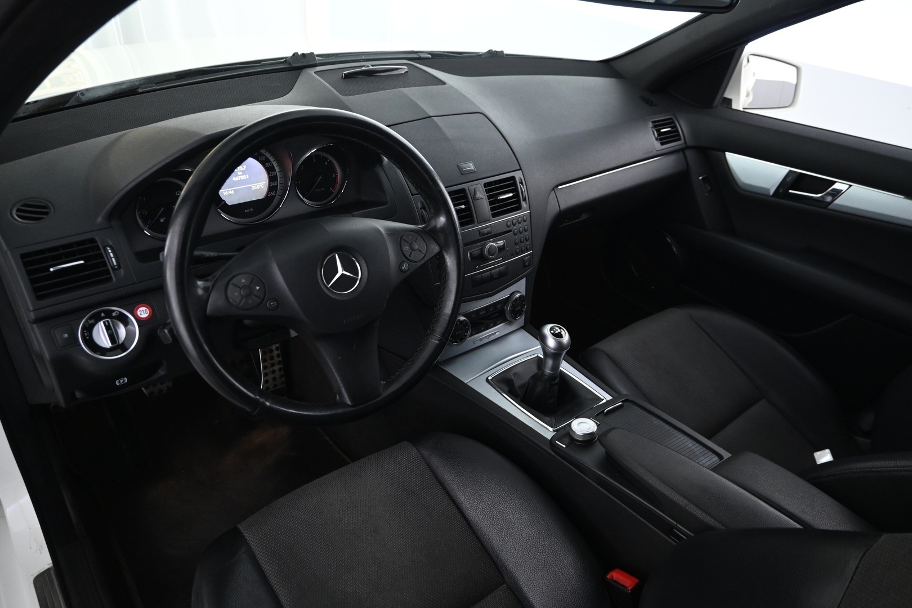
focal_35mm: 24
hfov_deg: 73.7
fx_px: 608
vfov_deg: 53.1
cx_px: 456
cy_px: 304
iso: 1600
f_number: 3.5
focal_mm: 16
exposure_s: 1/15
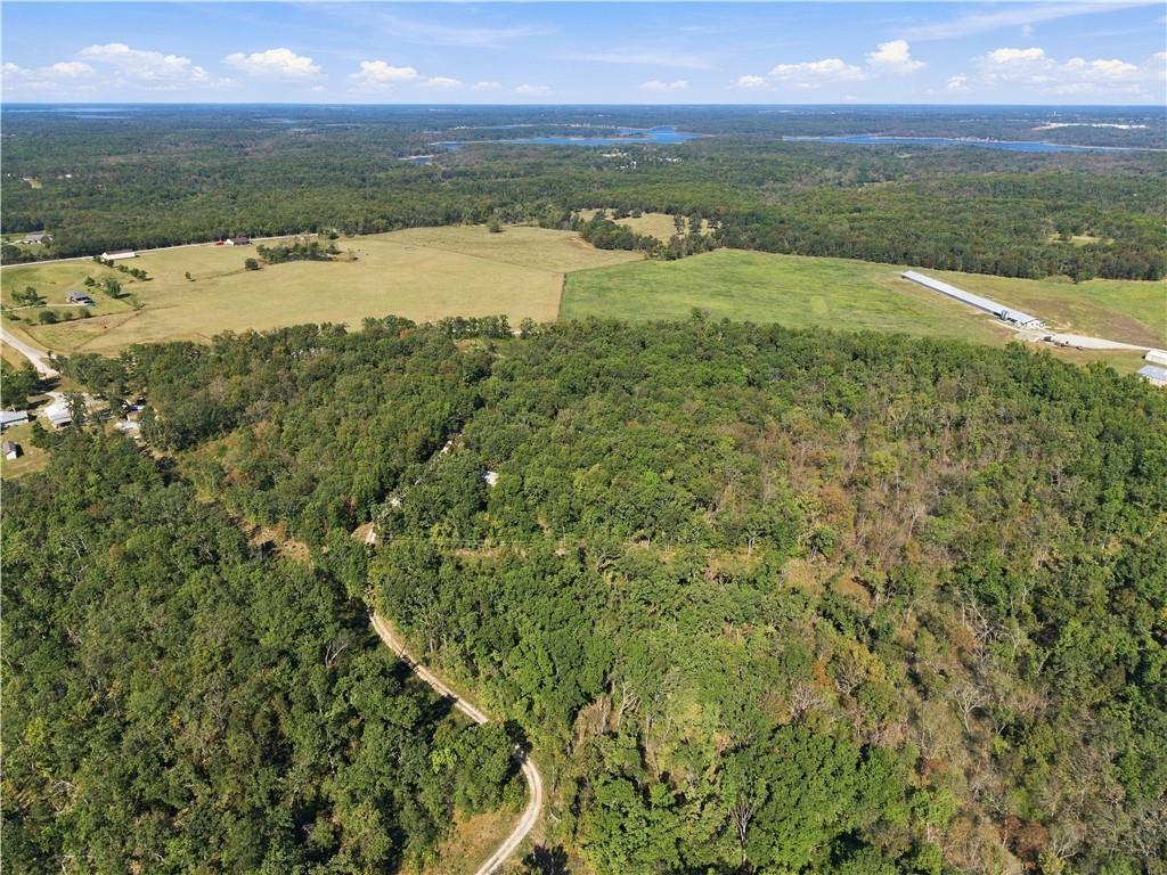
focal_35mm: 24
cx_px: 584
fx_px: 809
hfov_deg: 71.6
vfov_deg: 56.8
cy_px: 438
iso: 180
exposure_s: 1/3200
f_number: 1.8
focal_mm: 8.7
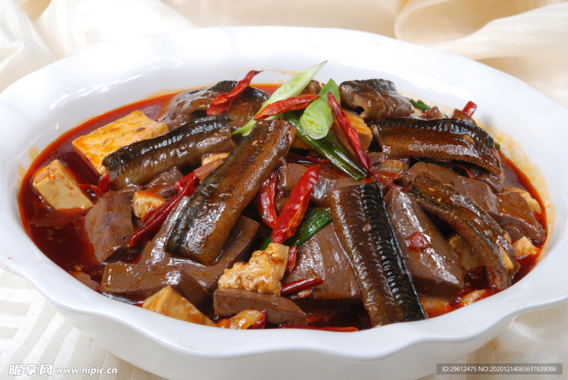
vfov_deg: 15.2
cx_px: 284
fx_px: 1421
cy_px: 190
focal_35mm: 90
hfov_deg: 22.6
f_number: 22
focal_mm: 60
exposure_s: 1/160
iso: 400
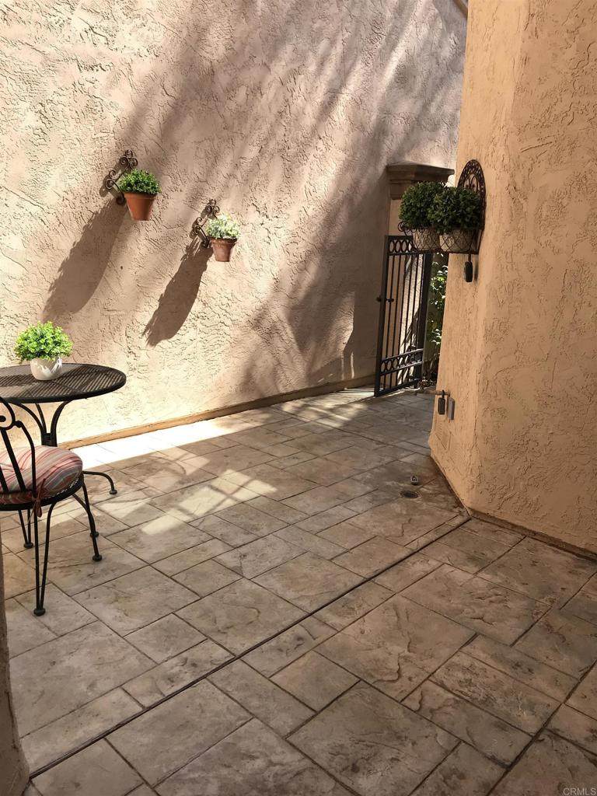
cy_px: 398
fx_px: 644
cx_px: 298
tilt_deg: -13.9
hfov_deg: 49.7
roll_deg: -0.8
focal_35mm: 28
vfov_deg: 63.4
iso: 20
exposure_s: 1/760
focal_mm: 3.99
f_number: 1.8
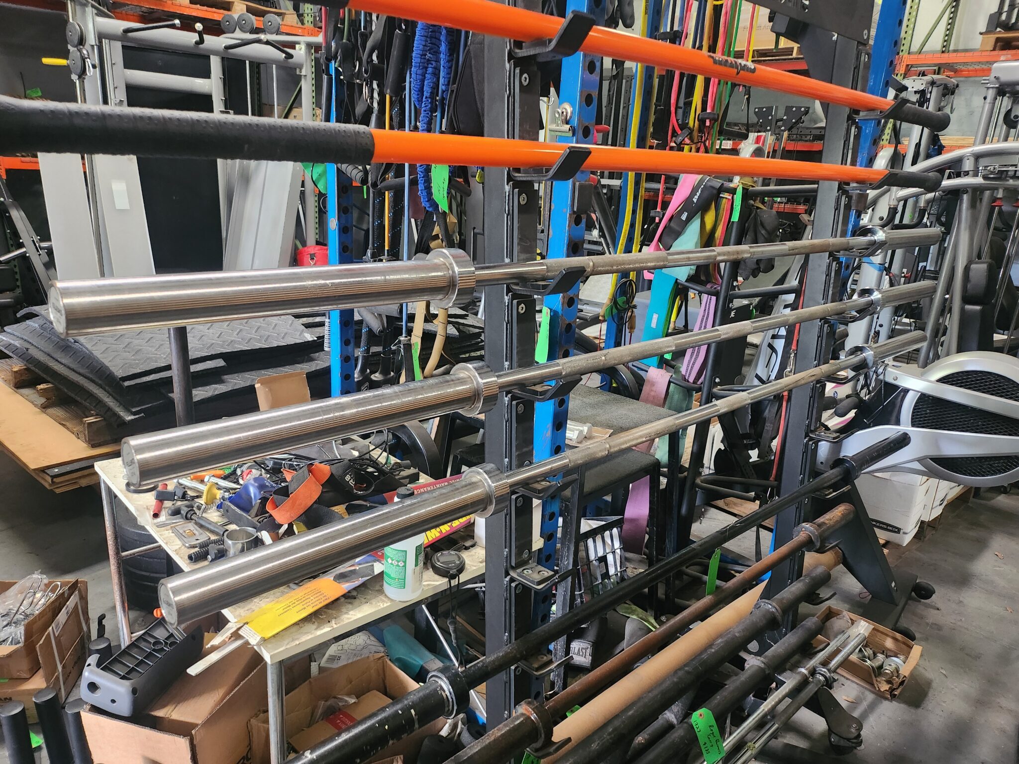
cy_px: 382
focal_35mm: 24
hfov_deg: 71.6
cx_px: 510
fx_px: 706
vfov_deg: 56.8
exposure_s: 1/40
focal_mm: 5
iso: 640
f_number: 1.8
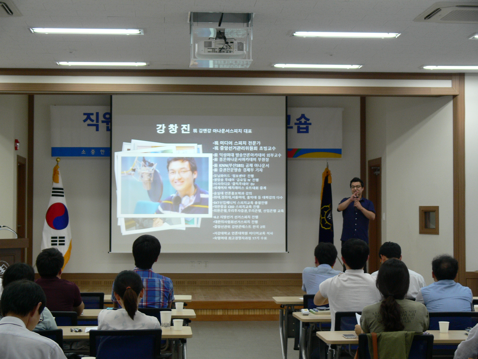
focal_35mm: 71
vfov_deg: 20.7
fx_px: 980
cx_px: 239
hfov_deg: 27.4
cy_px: 180
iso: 100
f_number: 3.2
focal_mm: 15.1
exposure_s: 1/30
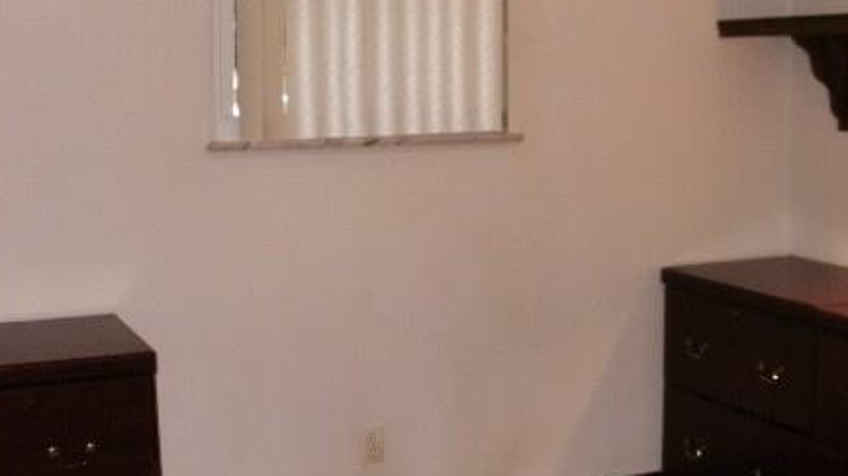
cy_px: 202
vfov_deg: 20.7
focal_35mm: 58
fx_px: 1303
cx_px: 541
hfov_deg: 35.8
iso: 125
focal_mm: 6.3
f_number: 3.5
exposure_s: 1/30
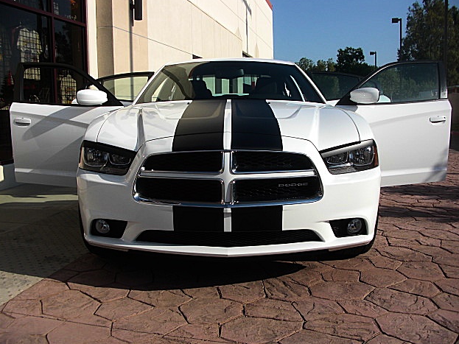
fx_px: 491
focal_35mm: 37
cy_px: 175
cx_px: 230
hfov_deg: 50.1
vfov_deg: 38.7
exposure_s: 1/160
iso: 50
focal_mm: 6.3
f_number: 7.9
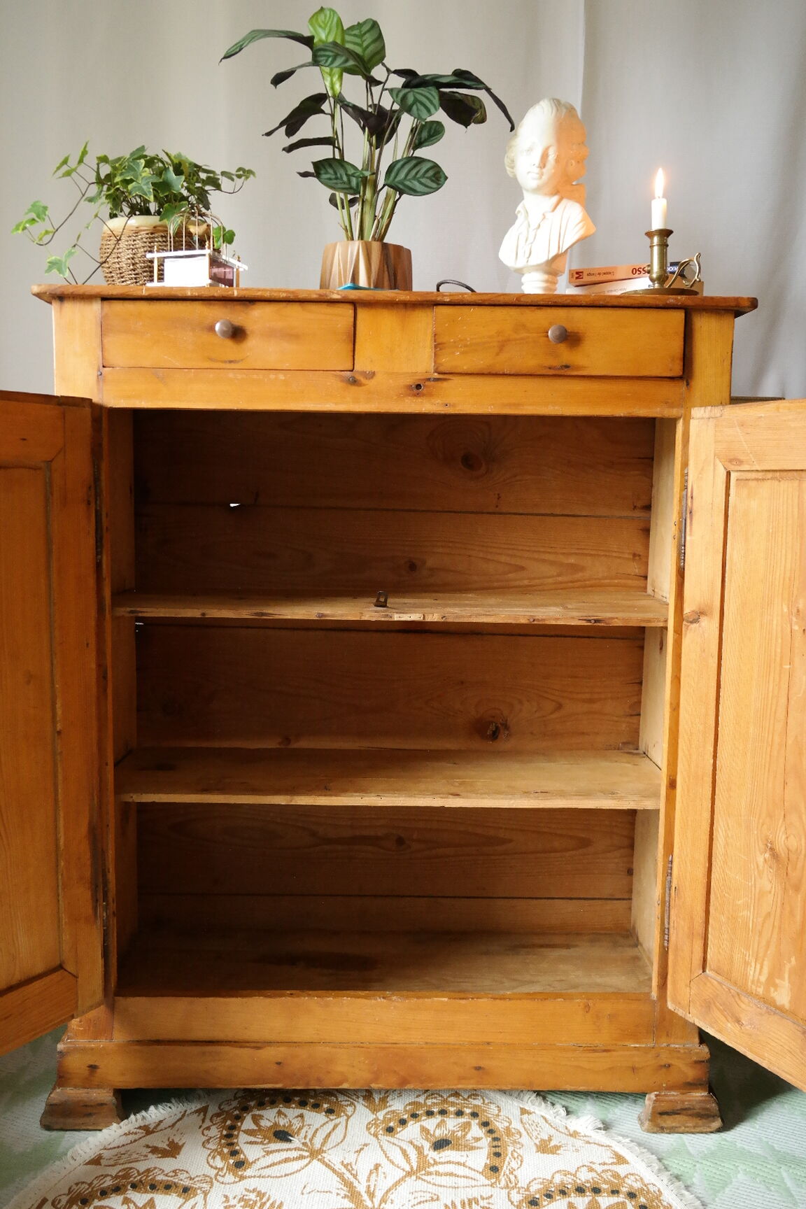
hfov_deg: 40.0
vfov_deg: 57.2
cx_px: 403
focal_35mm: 33
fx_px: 1108
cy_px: 604
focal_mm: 22
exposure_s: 1/30
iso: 1600
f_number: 6.3
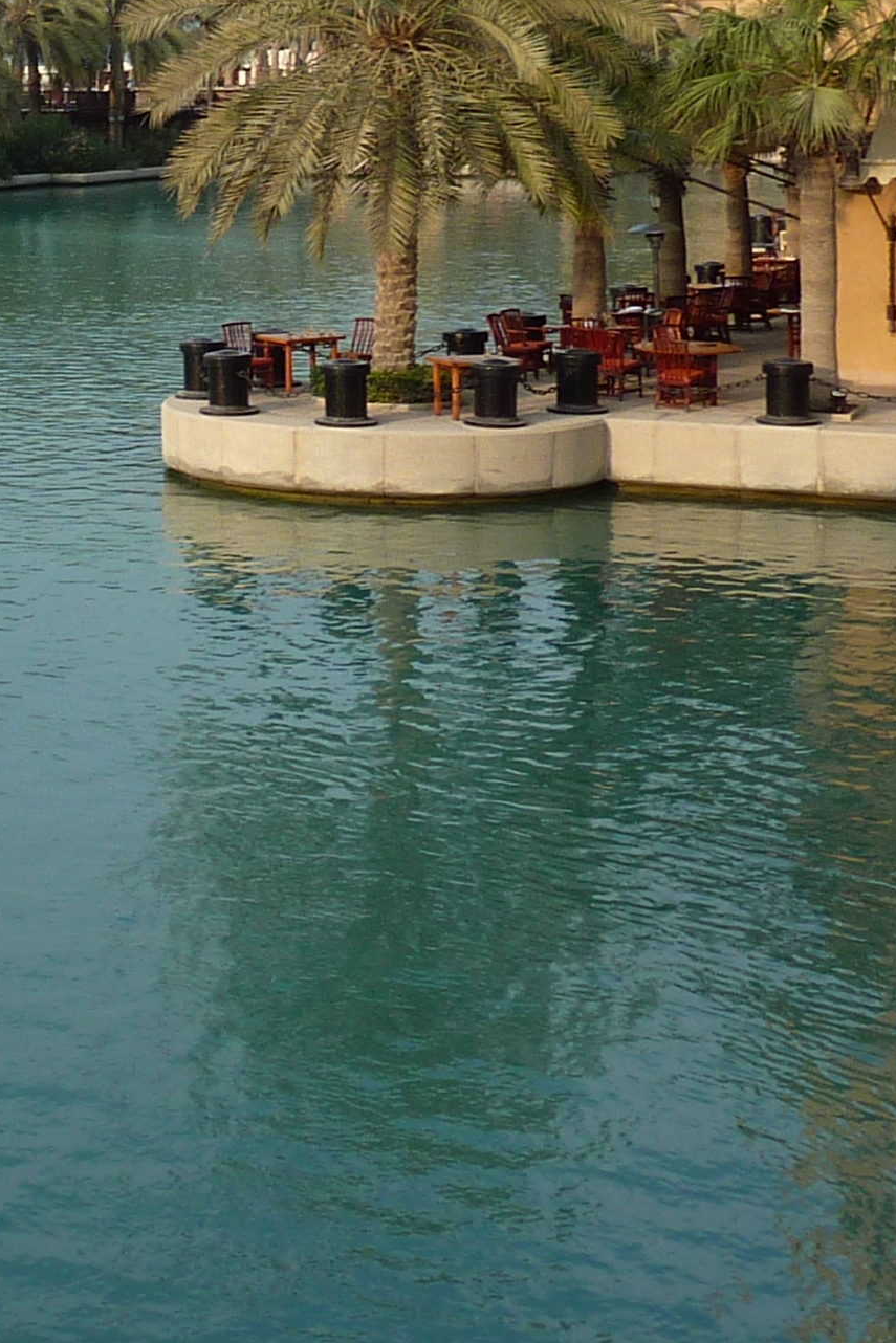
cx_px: -240
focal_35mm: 74
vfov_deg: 26.3
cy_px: 87
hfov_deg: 17.4
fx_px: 2762
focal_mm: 4.1
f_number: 4
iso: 80
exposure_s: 1/250
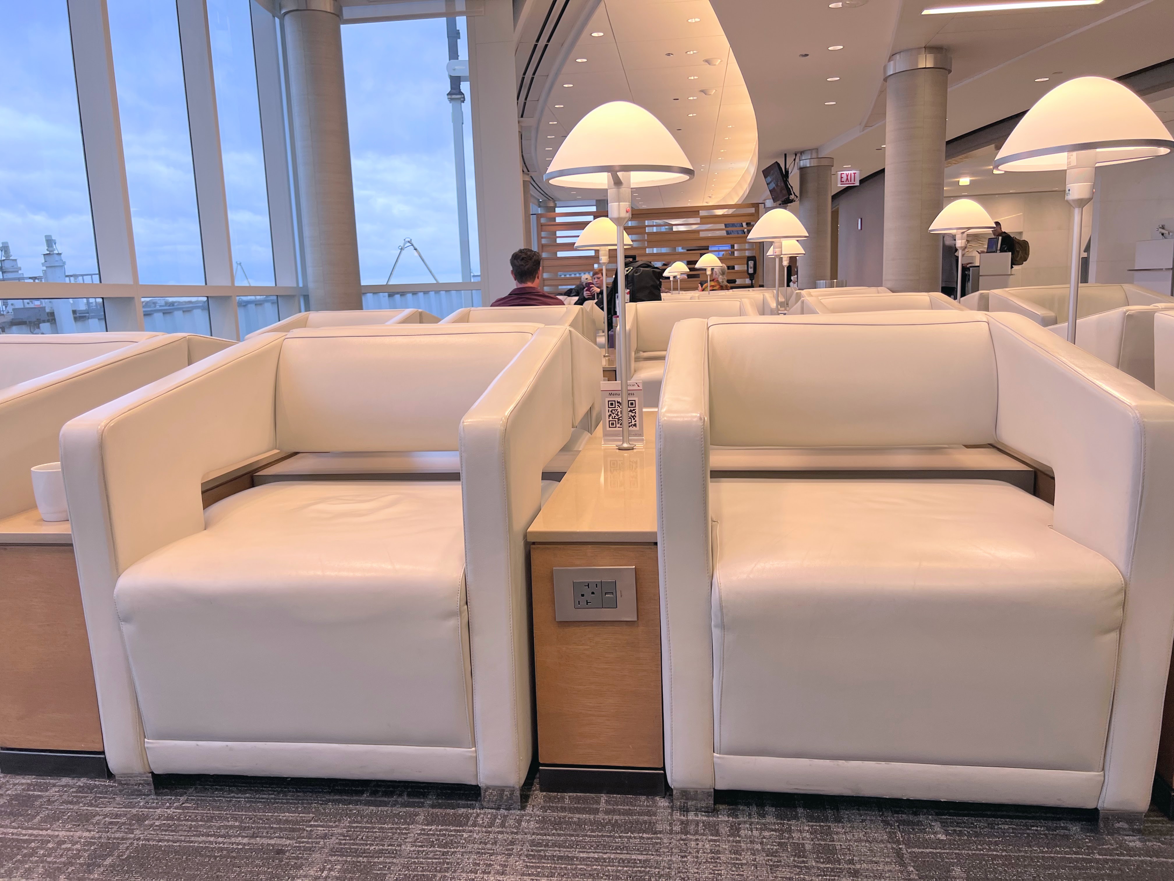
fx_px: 882
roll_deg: +2.0
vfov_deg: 53.1
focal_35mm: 26
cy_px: 440
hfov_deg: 67.3
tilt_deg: -9.0
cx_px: 587
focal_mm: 5.7
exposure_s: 1/120
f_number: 1.5
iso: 64
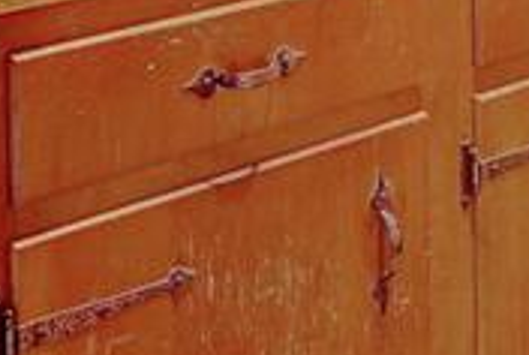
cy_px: -399
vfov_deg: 12.6
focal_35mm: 93
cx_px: 337
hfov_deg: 21.8
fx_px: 1369
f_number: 8
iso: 1250
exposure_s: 1/15
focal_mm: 16
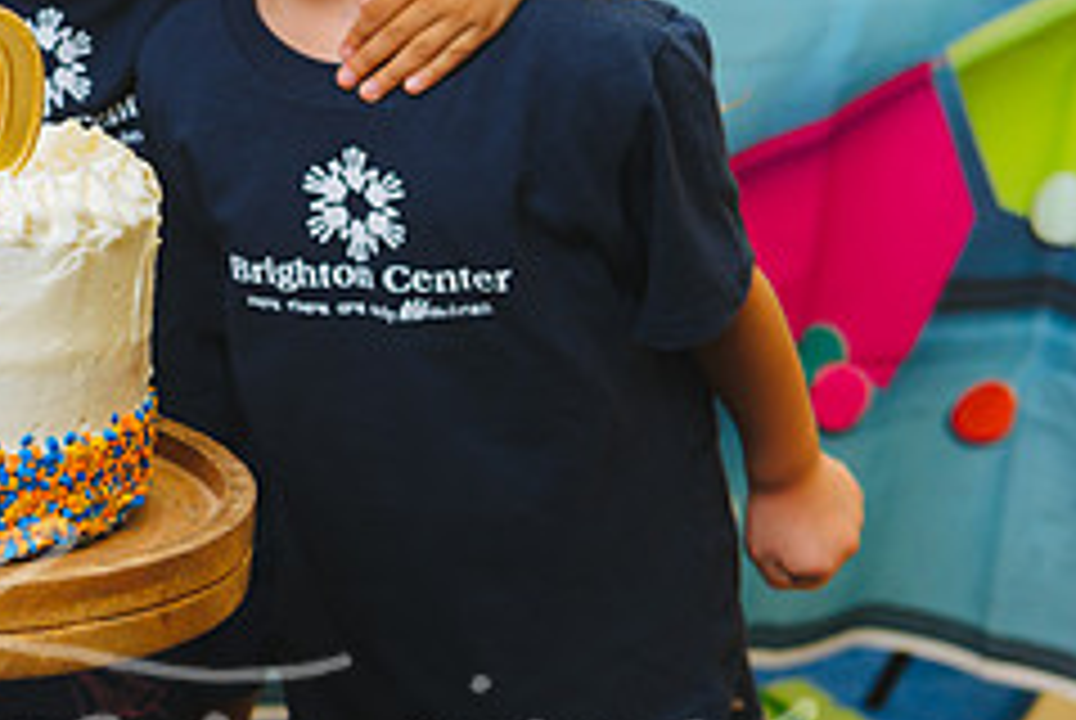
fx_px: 3382
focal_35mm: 113
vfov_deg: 12.1
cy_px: 104
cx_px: -184
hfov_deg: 17.3
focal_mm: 40
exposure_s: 1/200
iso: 200
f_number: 4
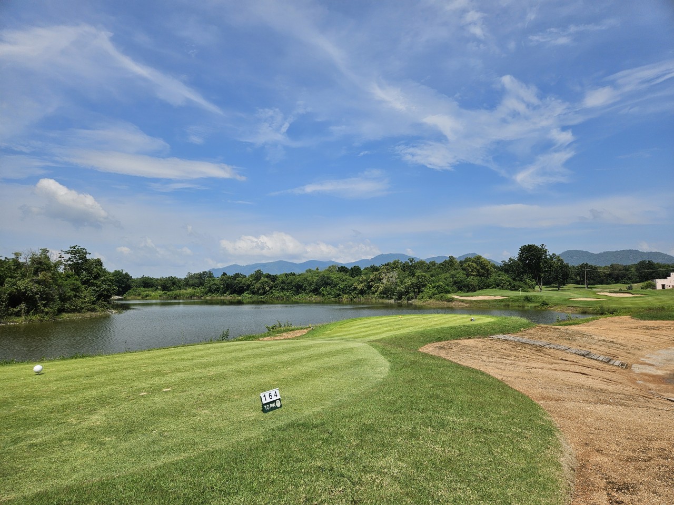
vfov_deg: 58.9
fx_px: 448
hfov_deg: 73.9
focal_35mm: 23
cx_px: 337
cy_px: 252
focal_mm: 5.4
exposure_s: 1/3882
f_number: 1.8
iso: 25
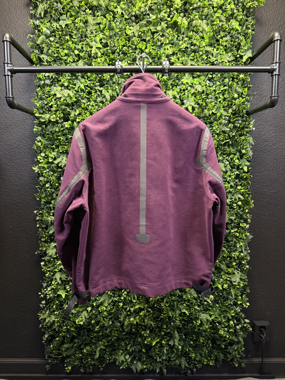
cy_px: 190
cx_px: 142
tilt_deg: -6.0
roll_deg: +0.1
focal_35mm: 24
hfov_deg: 56.8
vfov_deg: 71.6
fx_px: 263
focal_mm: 6.76
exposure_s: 1/50
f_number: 1.78
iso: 320
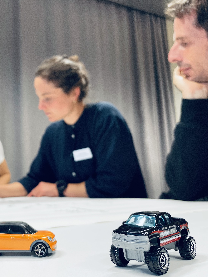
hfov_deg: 39.2
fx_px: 280
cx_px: 43
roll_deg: +2.5
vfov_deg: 52.6
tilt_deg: +9.1
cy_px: 140
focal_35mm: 35
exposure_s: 1/50
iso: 64
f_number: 1.6
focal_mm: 4.2
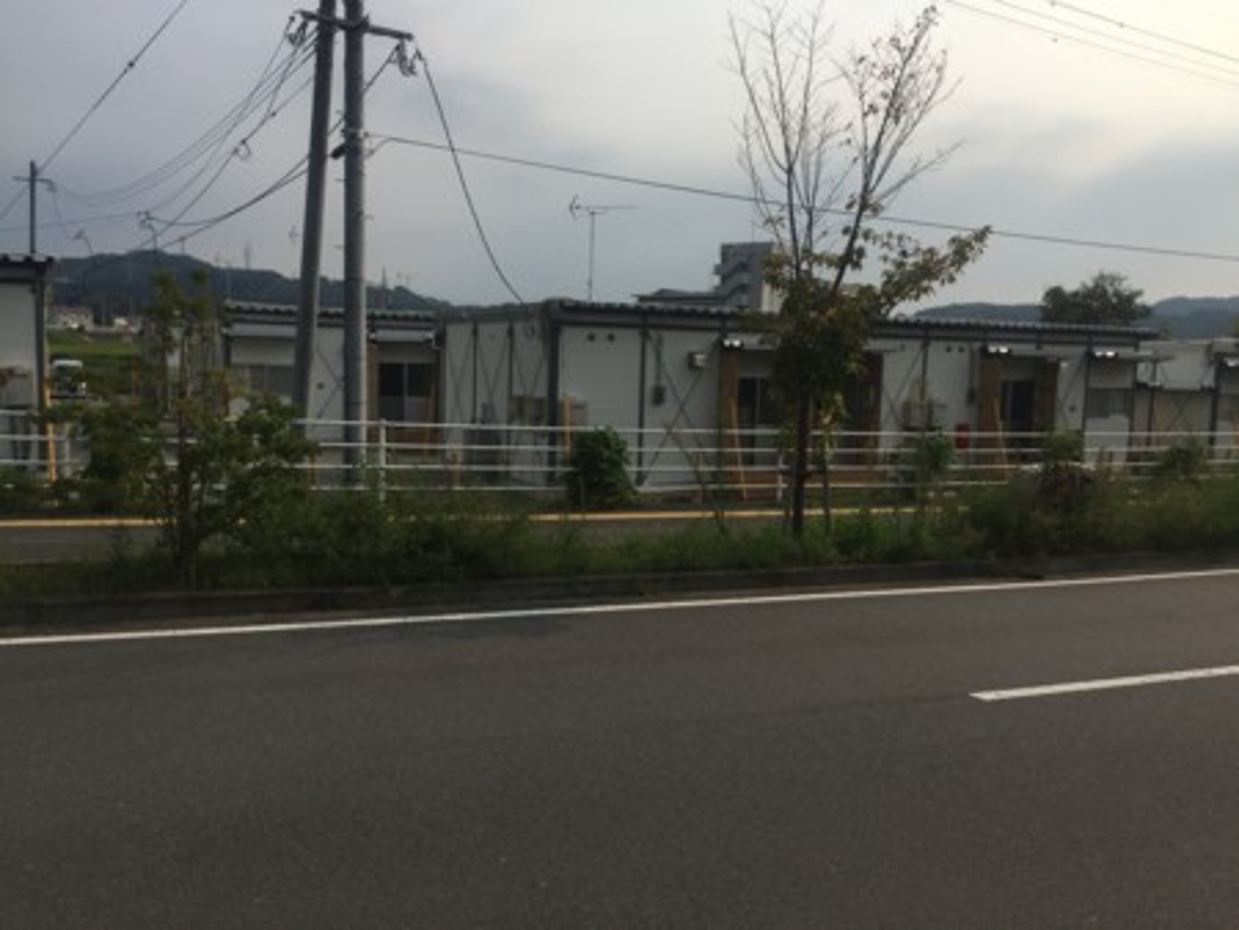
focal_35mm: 29
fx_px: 1039
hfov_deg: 61.6
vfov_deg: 48.3
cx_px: 620
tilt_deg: -5.1
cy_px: 465
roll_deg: -3.3
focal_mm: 4.15
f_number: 2.2
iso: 32
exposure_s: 1/3300
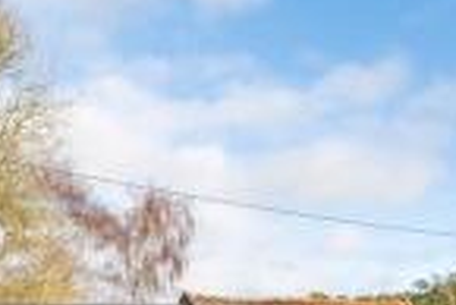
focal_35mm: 59
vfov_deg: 21.9
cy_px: 332
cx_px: 318
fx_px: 748
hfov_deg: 33.5
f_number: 9
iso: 160
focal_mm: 12.3
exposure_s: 1/250
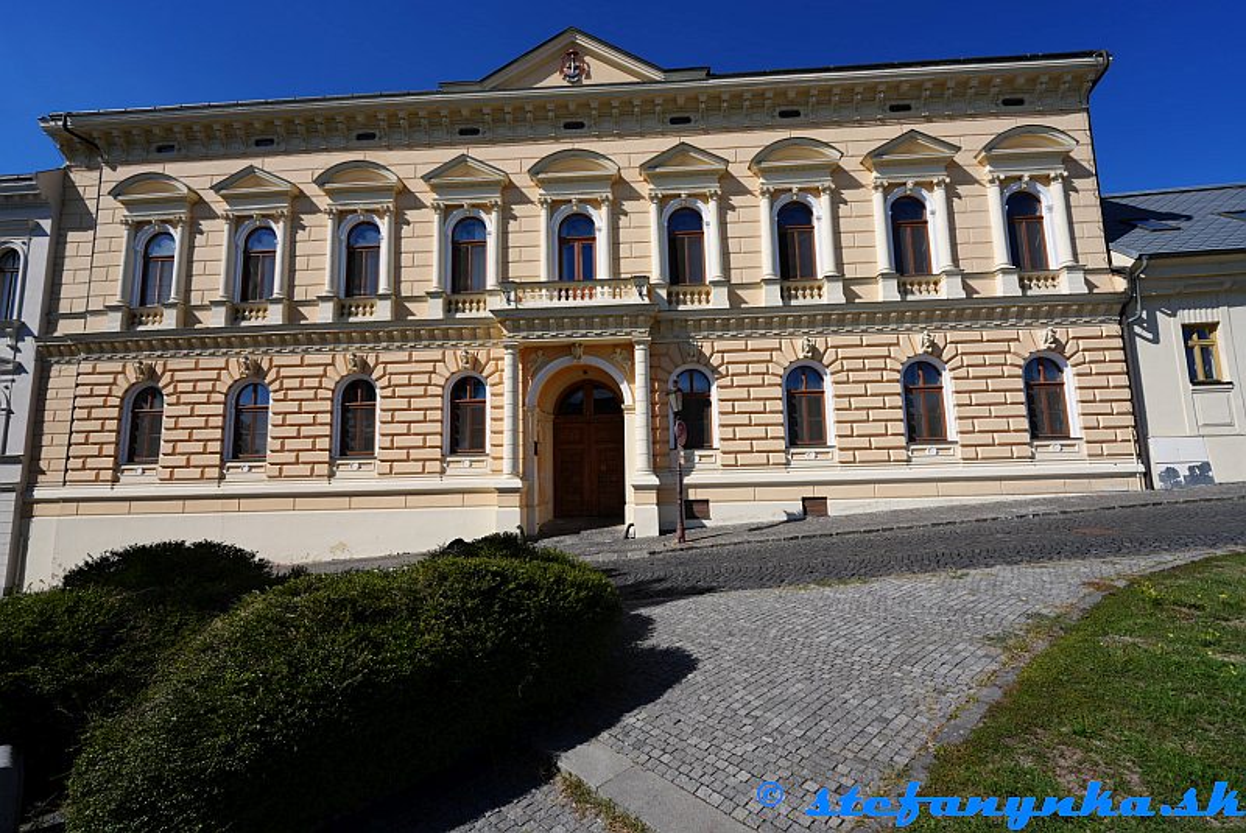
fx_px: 485
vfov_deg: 81.3
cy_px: 416
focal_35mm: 14
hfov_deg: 104.2
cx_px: 623
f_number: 8
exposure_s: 1/500
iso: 100
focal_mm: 14
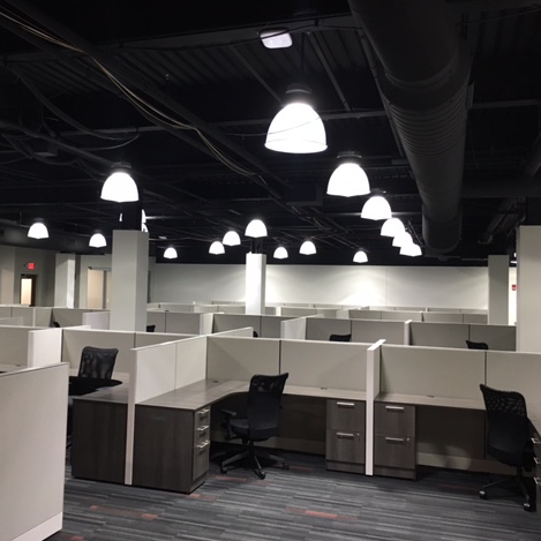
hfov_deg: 47.1
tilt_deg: +1.7
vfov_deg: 47.2
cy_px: 268
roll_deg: -1.1
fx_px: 619
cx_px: 230
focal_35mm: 35
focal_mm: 4.15
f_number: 2.2
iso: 125
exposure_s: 1/30
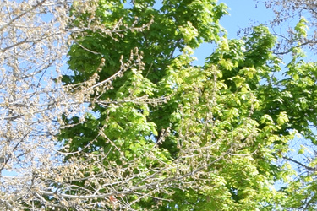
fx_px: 722
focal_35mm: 82
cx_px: 325
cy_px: 361
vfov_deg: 14.8
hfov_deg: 23.6
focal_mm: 10
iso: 200
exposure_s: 1/250
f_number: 8
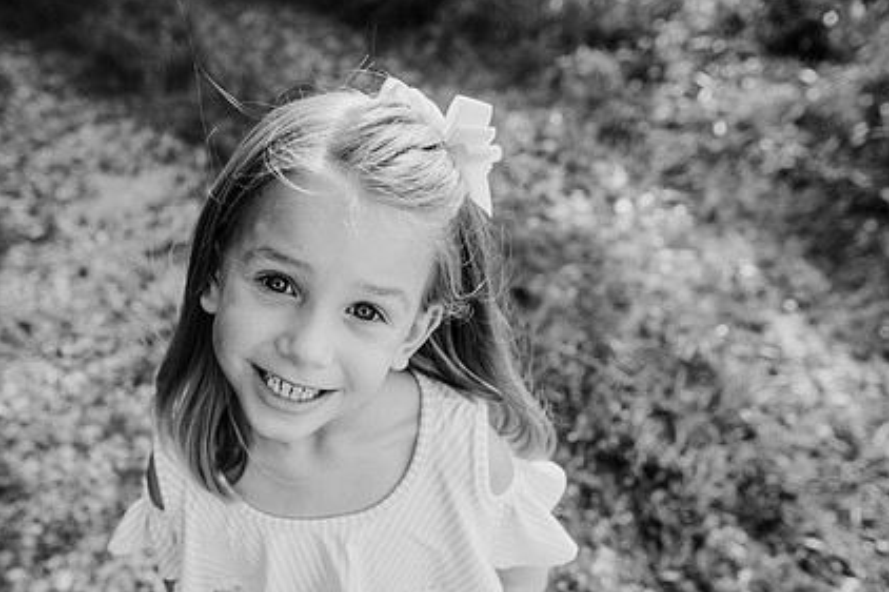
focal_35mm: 33
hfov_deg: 56.7
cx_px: 348
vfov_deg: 39.9
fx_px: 815
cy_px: 328
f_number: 3.5
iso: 200
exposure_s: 1/640
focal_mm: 24
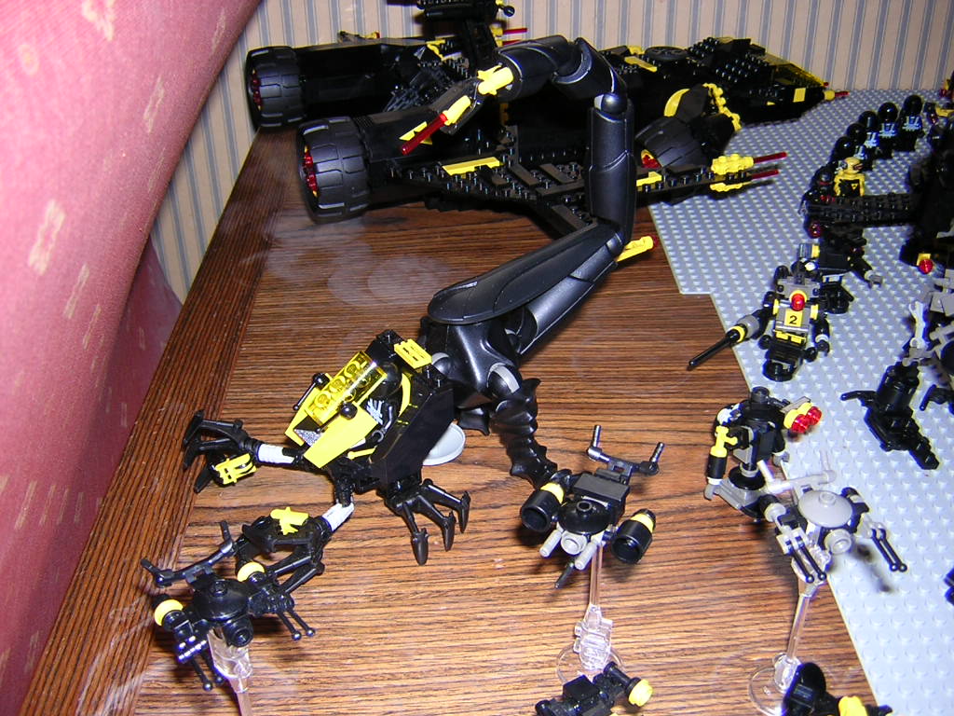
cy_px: 358
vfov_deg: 39.7
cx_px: 477
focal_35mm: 36
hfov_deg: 51.4
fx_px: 992
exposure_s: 1/60.1
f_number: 2.6
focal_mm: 4.7
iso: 100
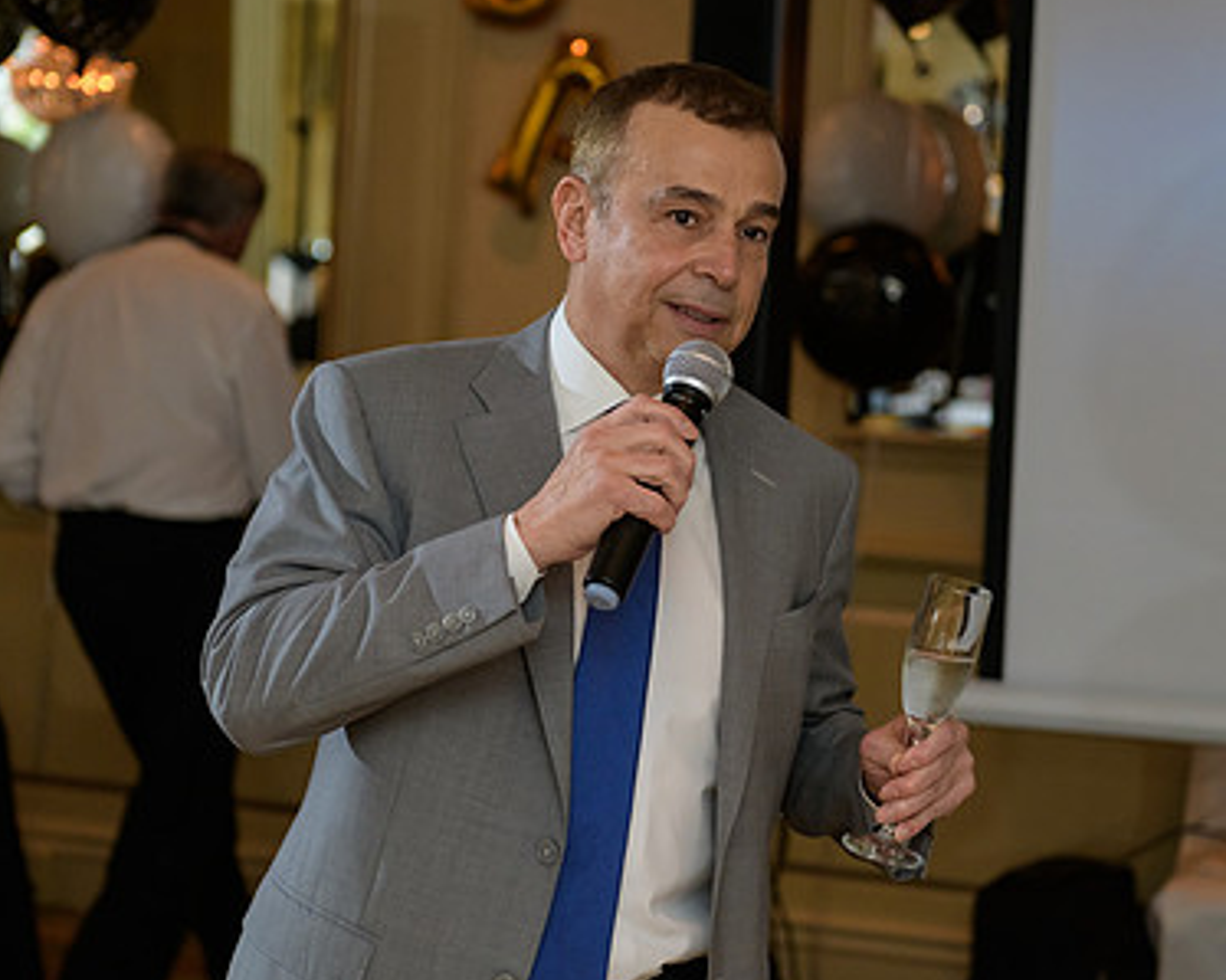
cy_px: 424
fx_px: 3700
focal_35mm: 102
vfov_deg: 15.1
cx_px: 603
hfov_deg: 18.8
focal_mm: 70
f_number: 3.2
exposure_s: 1/125
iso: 1000
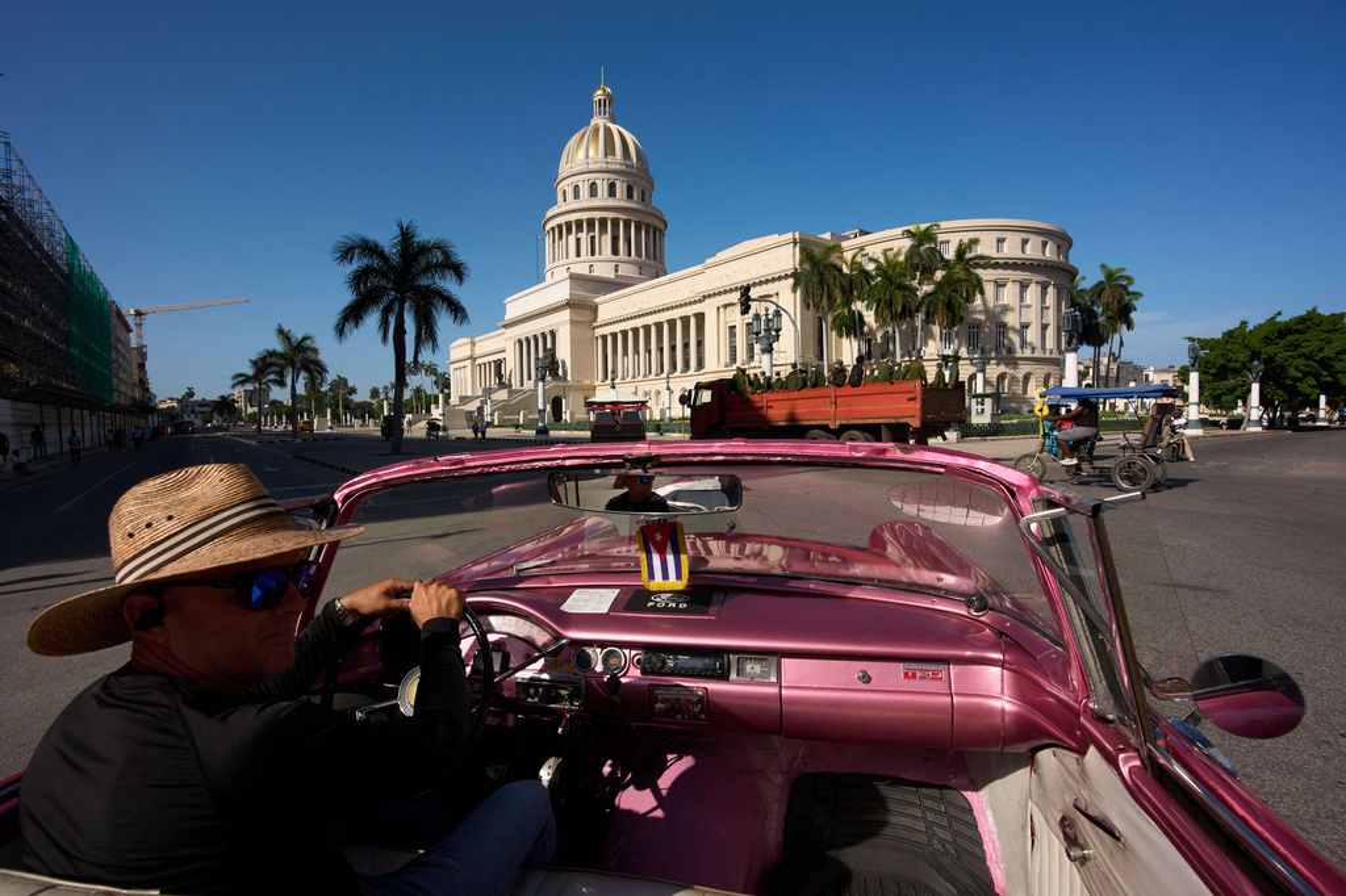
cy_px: 448
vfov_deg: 73.7
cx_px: 673
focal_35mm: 16
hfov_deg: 96.8
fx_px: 598
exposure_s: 1/1000
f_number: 9
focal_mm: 16
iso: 400
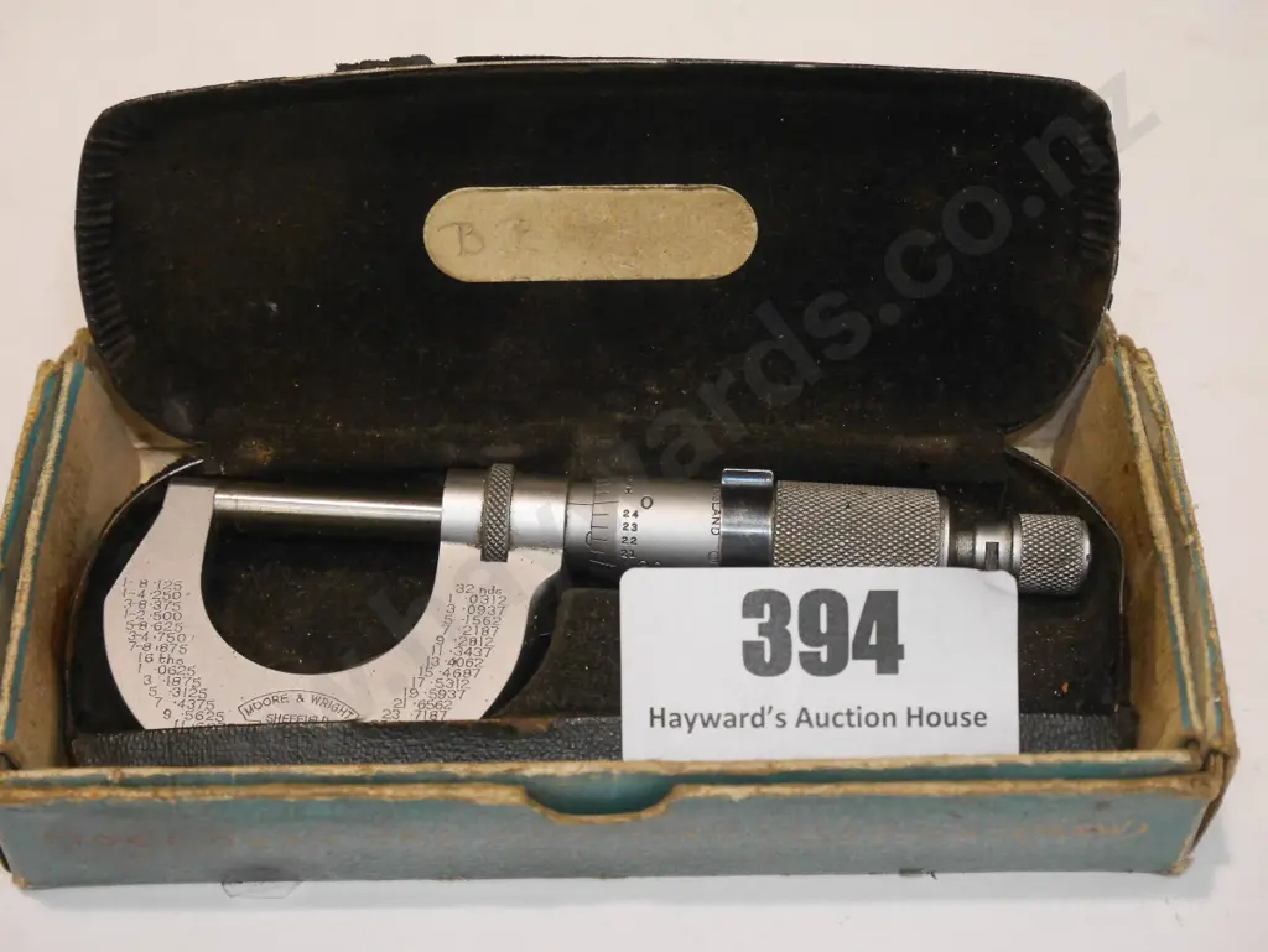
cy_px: 476
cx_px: 634
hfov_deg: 30.3
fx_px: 2345
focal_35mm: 64
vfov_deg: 22.9
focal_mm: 32
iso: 3200
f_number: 5.6
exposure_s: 1/80
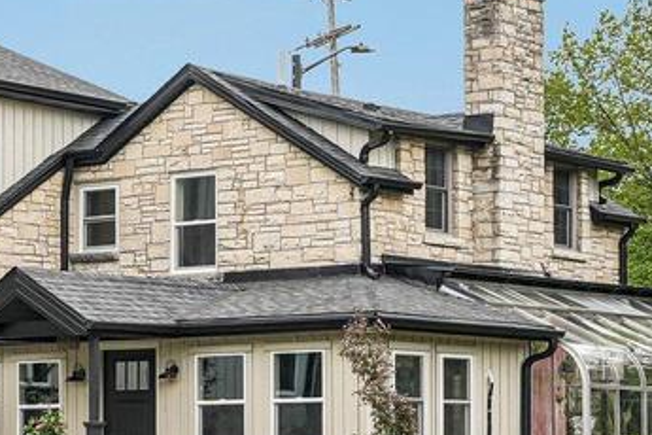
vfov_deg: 10.5
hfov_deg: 14.9
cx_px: -238
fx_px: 2354
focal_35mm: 130
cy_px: 357
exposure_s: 1/200
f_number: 7.1
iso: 100
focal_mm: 35
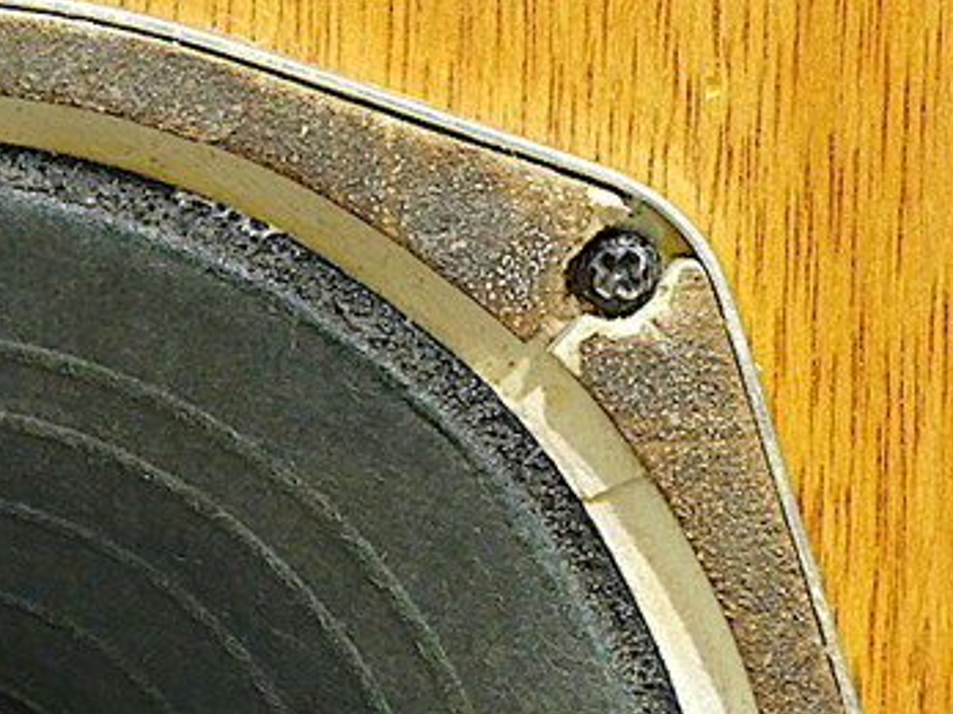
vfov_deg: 4.3
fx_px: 9440
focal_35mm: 343
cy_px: 961
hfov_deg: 5.8
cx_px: -77
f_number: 8
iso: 200
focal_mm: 22.3
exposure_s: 2
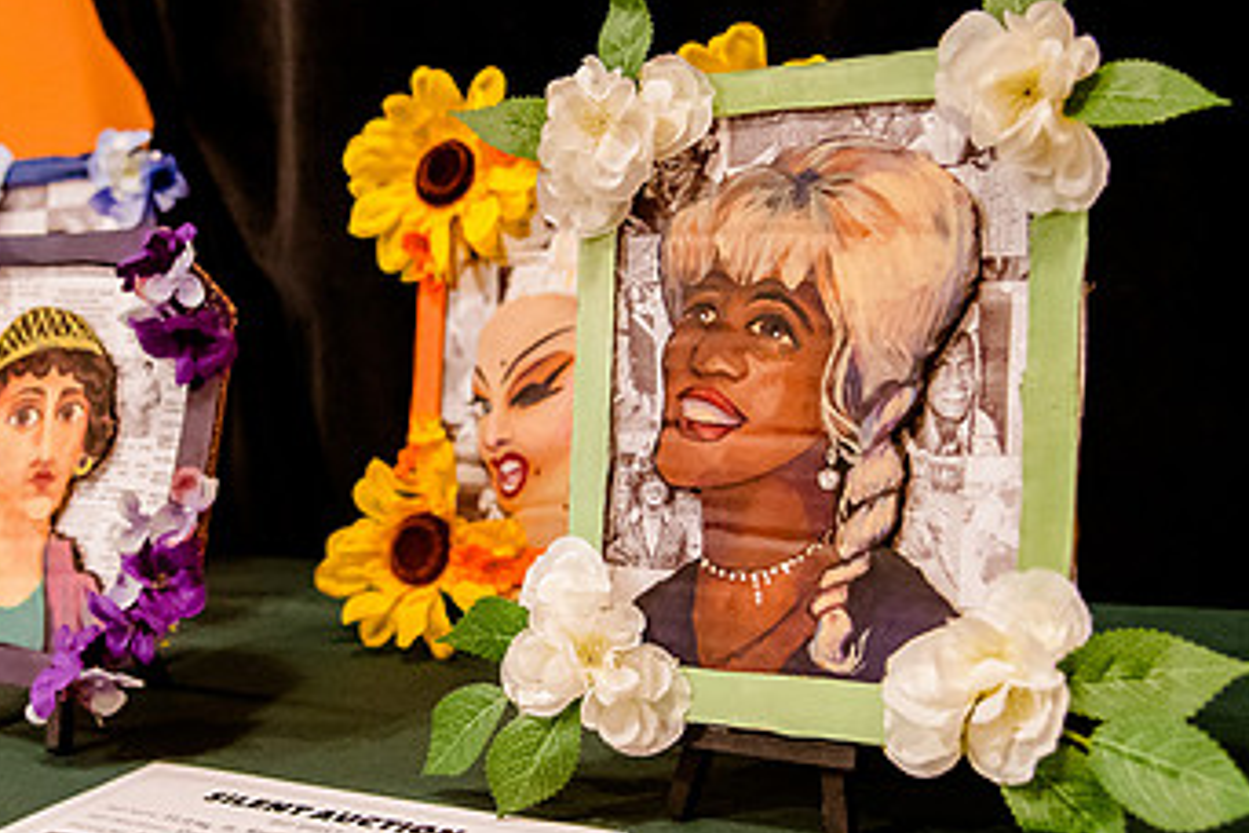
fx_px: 2012
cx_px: 358
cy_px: 430
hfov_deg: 34.0
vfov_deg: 23.4
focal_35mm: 58
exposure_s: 1/50
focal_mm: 32
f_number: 4
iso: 5000
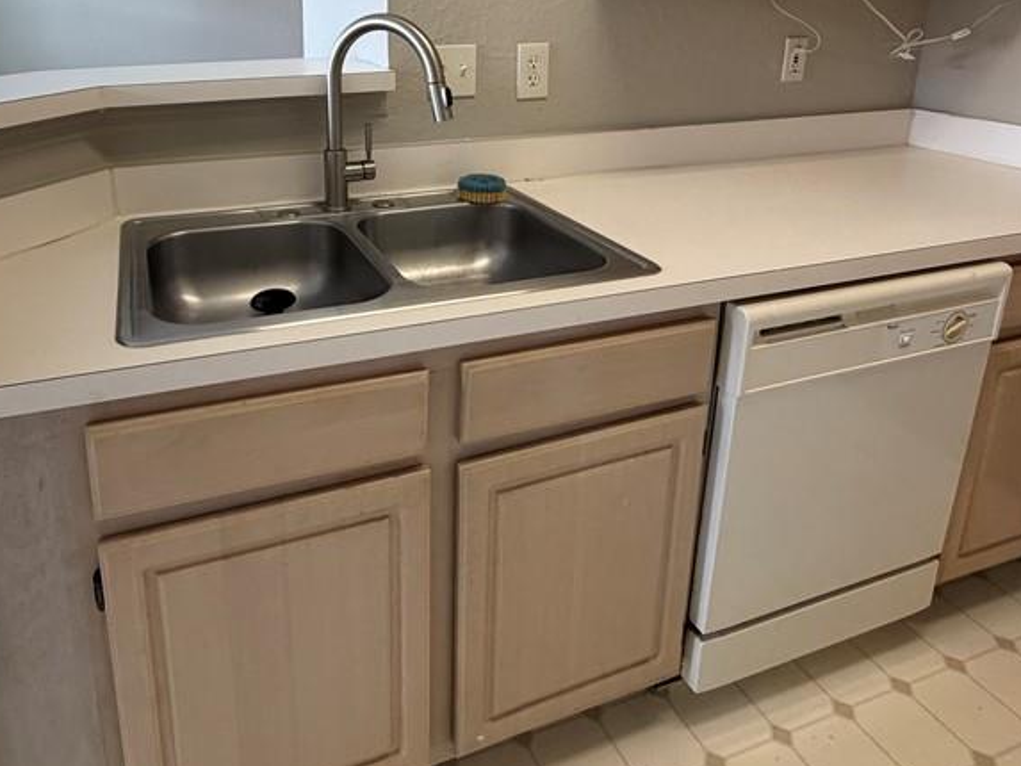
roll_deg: +1.1
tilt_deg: -13.7
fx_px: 738
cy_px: 164
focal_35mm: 25
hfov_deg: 68.2
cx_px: 374
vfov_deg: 51.8
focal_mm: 2.22
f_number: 2.2
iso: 250
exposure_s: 1/120
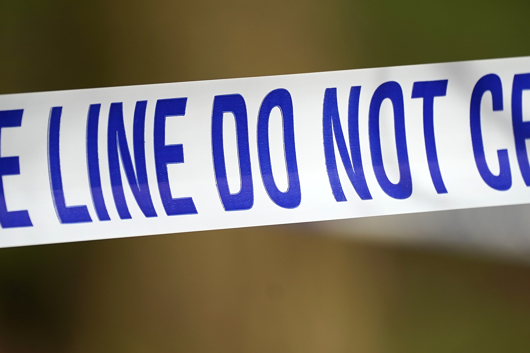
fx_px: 11952
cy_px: 261
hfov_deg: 2.5
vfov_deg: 1.7
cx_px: 244
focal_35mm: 812
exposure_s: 1/1600
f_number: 5.6
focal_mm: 400
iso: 400
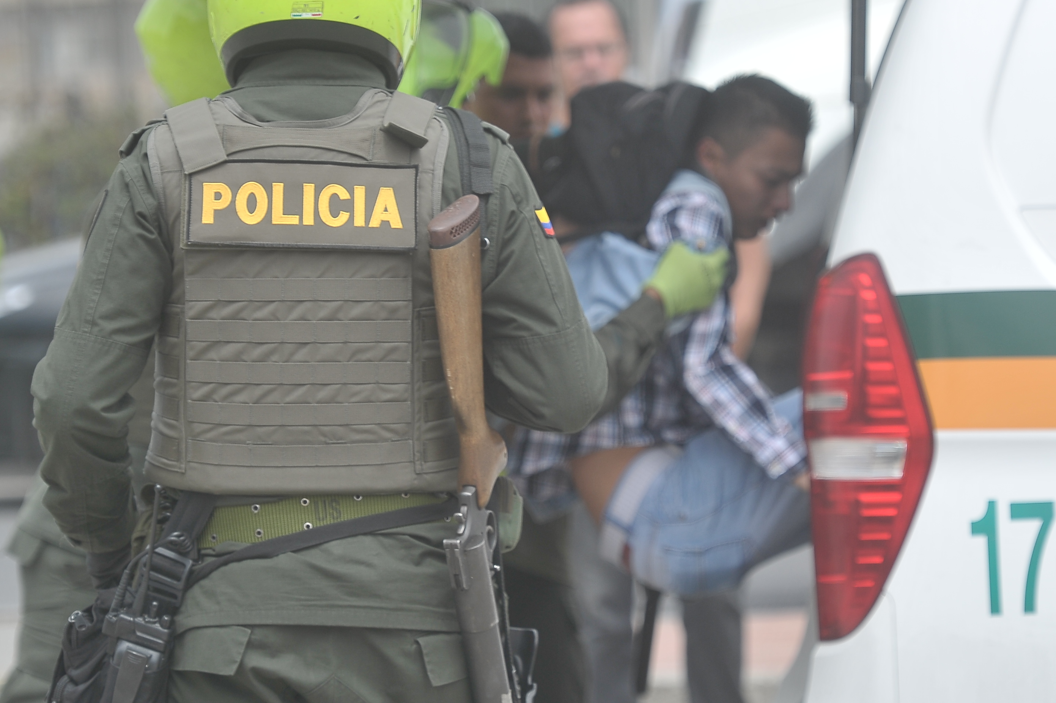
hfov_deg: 7.9
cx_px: 601
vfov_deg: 5.3
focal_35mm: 260
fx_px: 7622
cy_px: 355
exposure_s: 1/2000
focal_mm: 170
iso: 400
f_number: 4
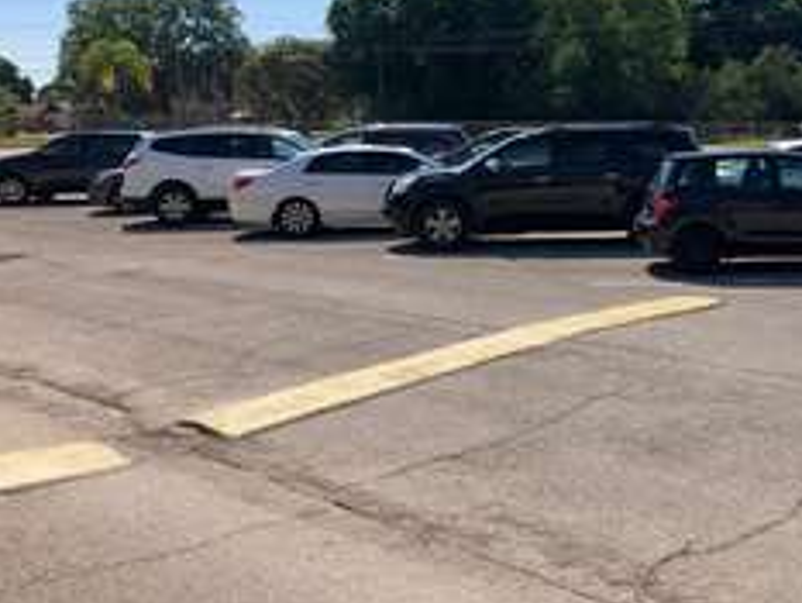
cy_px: 252
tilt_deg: -7.9
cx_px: 626
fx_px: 1113
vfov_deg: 30.2
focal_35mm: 48
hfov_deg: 38.3
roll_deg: +0.7
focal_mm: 4
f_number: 1.8
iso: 25
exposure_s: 1/2825
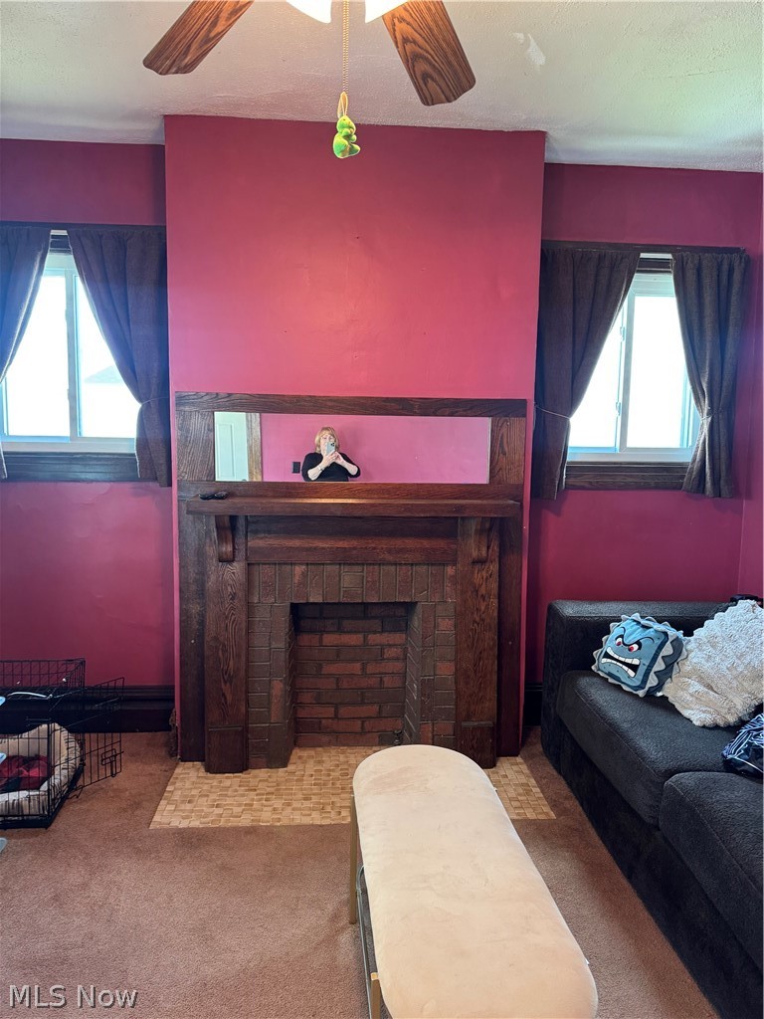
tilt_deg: -6.4
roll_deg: +0.8
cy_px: 510
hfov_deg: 56.8
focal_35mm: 24
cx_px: 382
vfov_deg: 71.6
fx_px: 706
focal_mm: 6.76
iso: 320
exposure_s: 1/60
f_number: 1.78
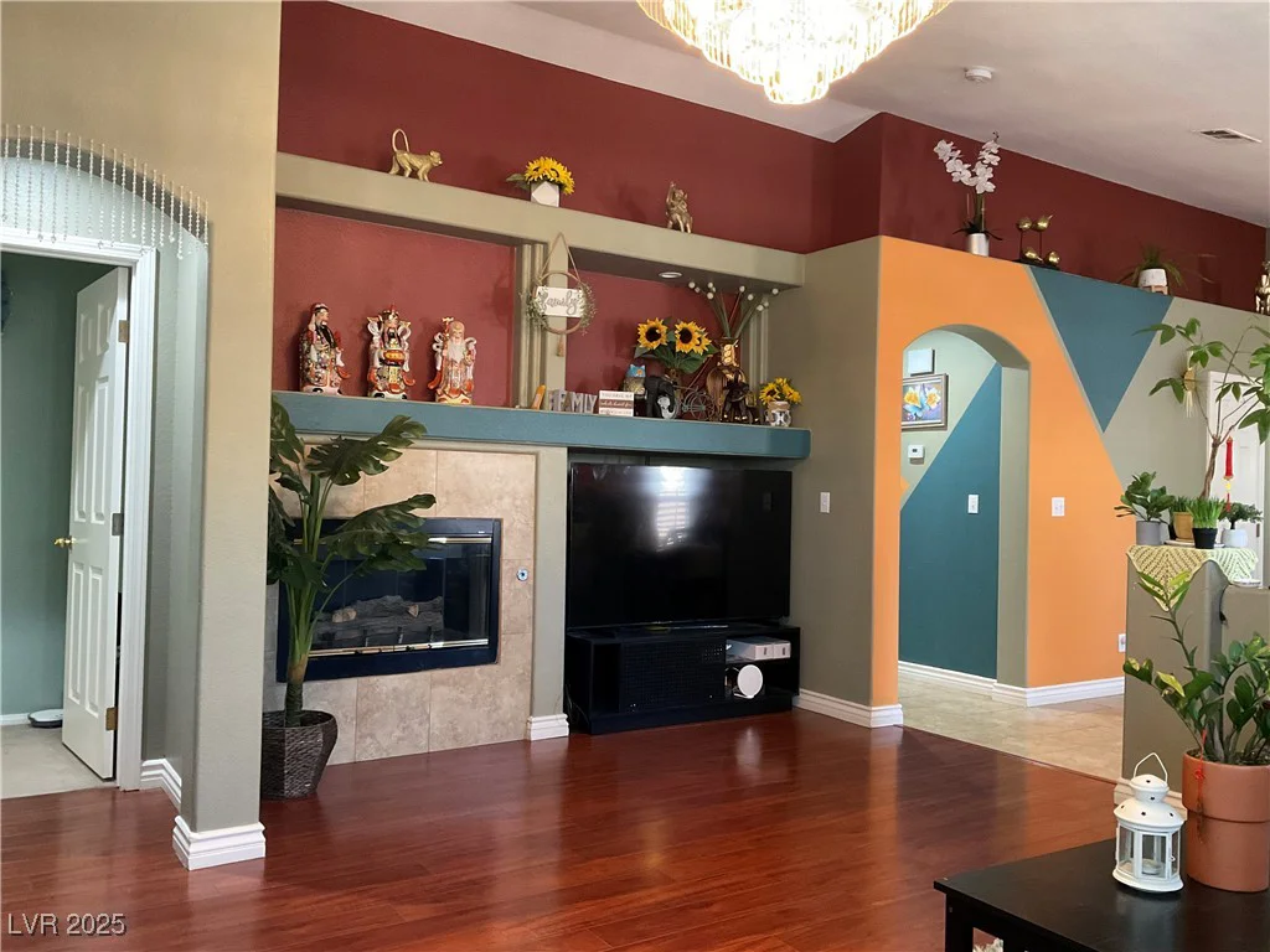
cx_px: 635
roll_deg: -1.4
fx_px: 1064
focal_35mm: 29
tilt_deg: +0.7
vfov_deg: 48.2
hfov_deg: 61.7
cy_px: 476
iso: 250
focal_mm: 3
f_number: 1.8
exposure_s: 1/40
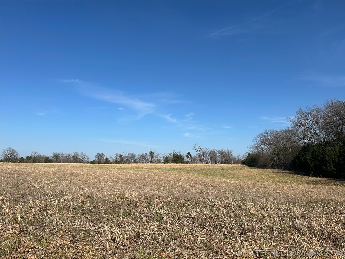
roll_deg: +0.3
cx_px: 172
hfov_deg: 67.3
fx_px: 259
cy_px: 130
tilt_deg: +7.2
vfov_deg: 53.1
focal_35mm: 26
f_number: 1.5
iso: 50
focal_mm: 5.7
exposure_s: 1/5587
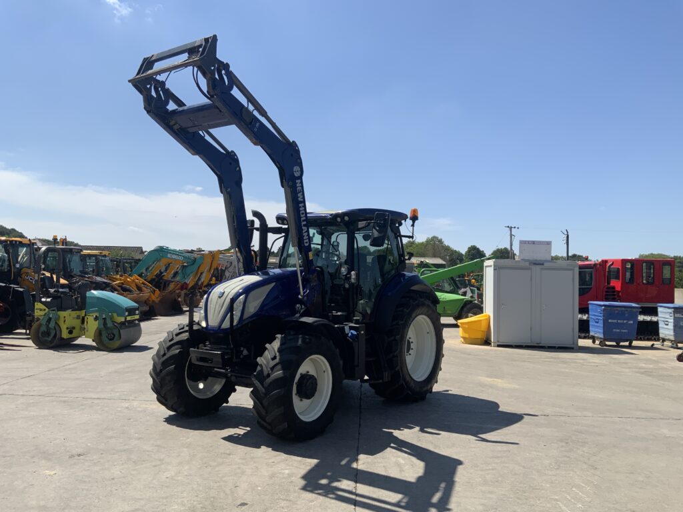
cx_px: 342
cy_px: 256
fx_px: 572
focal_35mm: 29
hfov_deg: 61.7
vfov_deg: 48.2
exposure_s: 1/2538
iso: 20
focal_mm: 3
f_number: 1.8
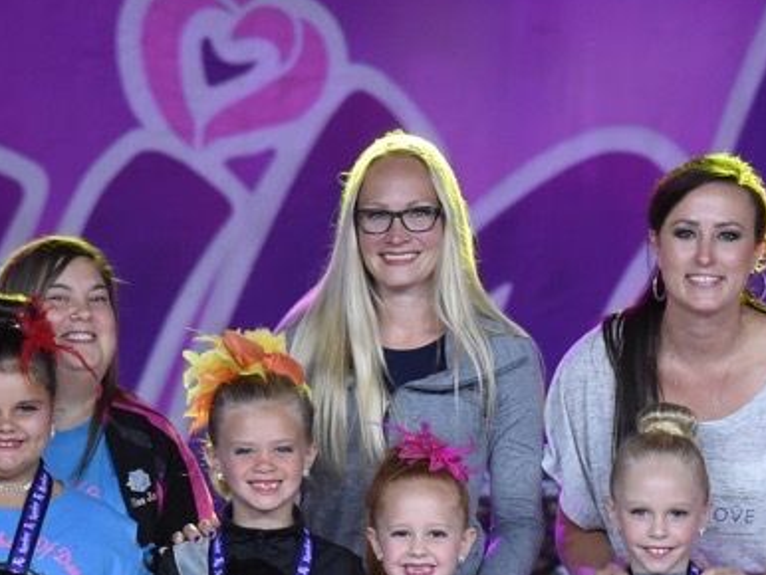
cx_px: 405
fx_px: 14105
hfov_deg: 3.1
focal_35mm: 637
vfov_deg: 2.3
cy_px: 531
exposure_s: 1/800
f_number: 3.5
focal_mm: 200
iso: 4000
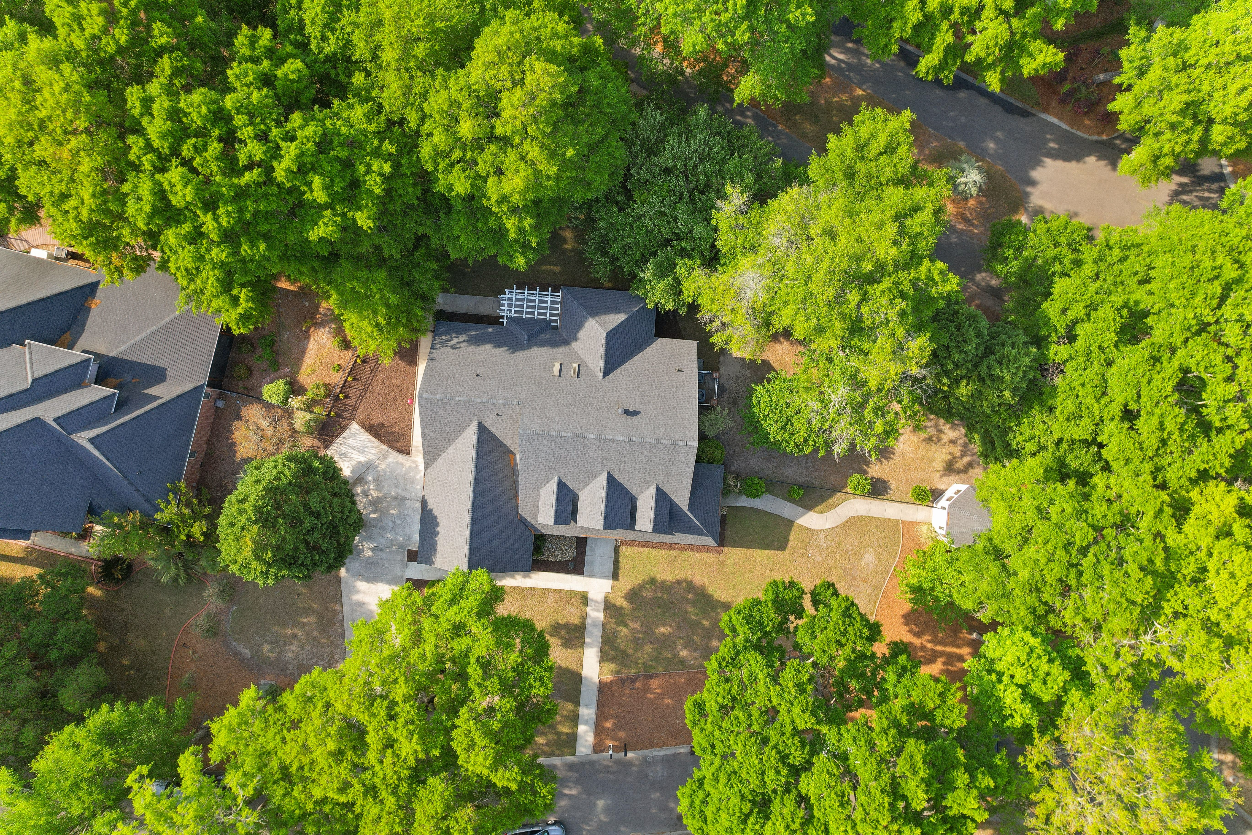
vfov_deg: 57.2
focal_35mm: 22
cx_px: 626
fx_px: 765
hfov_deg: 78.6
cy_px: 418
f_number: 2.8
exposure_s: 1/60
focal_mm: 8.38
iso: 100
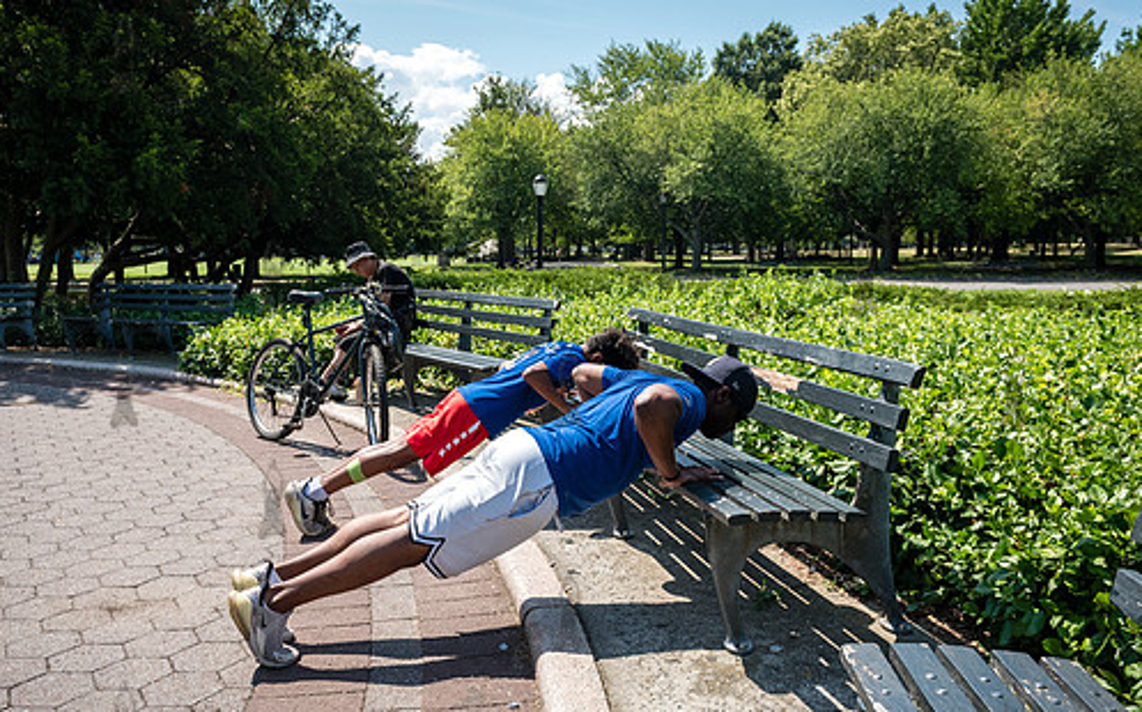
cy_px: 388
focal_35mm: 30
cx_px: 549
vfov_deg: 41.7
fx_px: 933
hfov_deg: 62.9
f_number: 4.5
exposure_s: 1/1250
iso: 400
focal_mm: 24
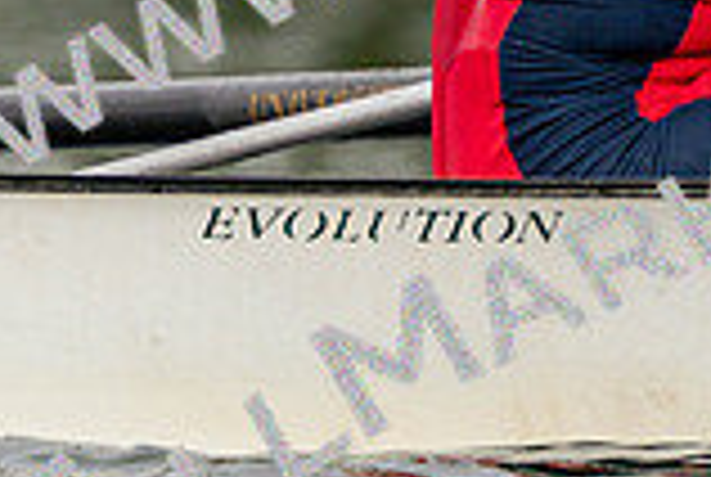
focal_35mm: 3298
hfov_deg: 0.6
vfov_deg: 0.4
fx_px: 65258
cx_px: -360
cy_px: 241
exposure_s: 1/2500
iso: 200
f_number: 4
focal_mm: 600
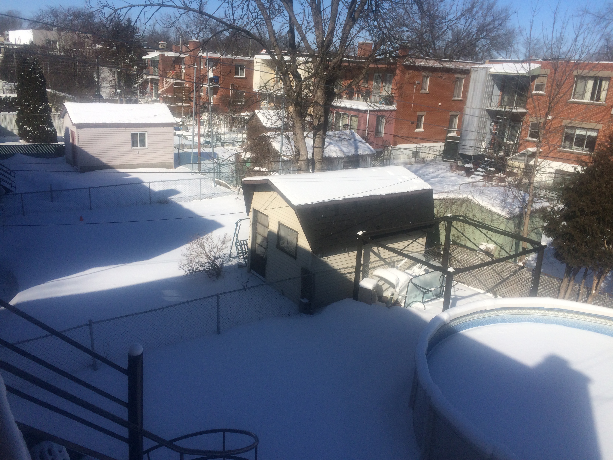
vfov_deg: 48.2
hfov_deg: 61.7
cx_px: 306
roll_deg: -2.3
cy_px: 230
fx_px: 514
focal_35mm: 29
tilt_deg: -19.1
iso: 32
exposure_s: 1/5128
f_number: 2.2
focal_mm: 4.15
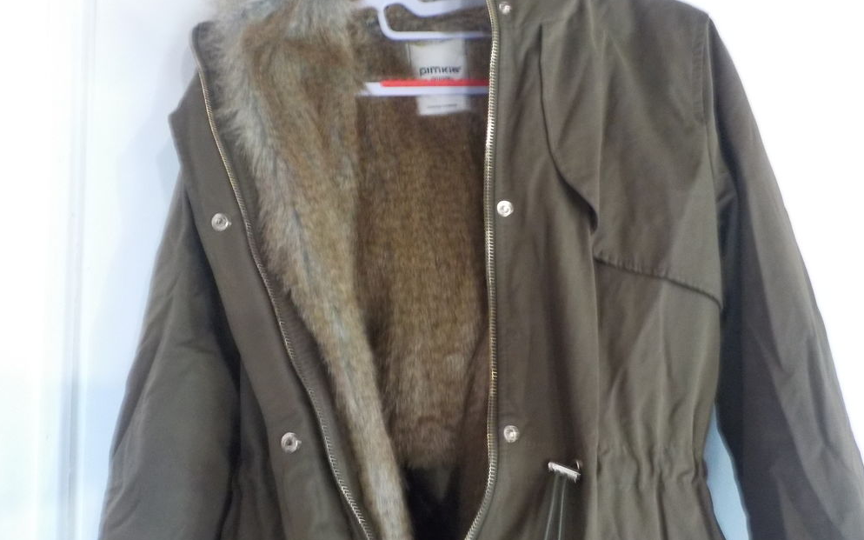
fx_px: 753
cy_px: 238
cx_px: 431
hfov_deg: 59.7
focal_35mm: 32
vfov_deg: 39.4
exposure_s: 1/8
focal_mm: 4.1
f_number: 3.3
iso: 640
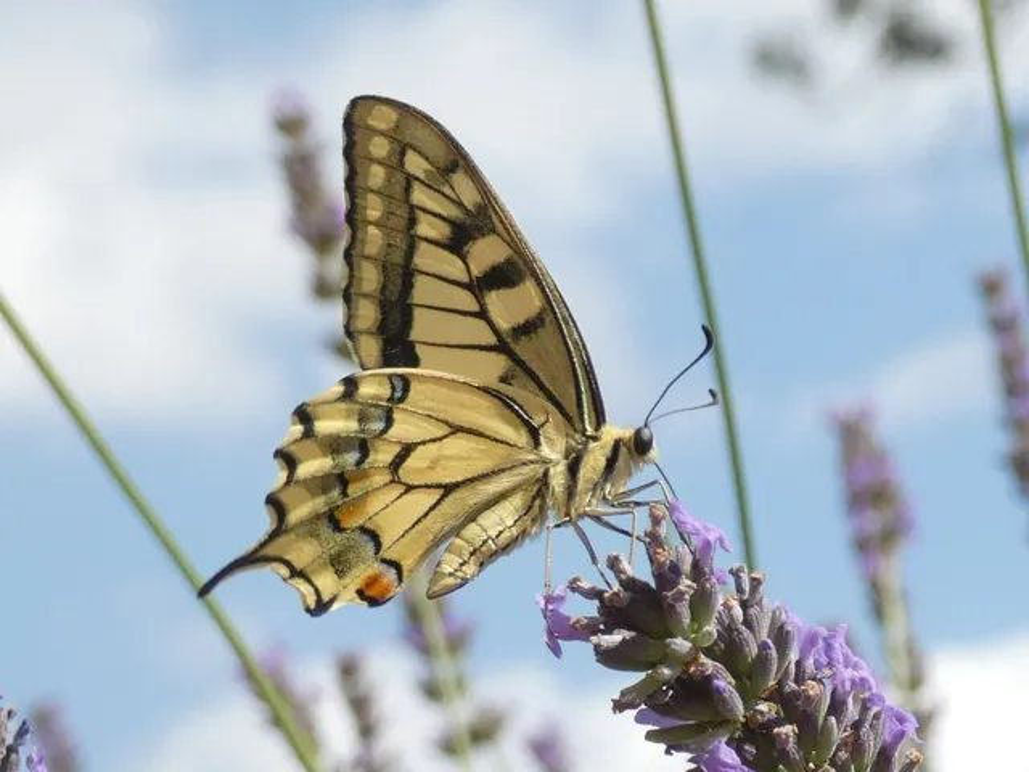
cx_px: 514
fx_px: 3032
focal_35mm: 102
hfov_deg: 19.3
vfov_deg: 14.5
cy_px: 386
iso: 80
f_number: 4.9
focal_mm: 18.3
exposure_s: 1/320
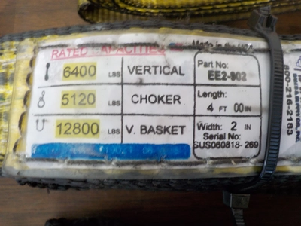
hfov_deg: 60.0
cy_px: 113
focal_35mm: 30
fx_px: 261
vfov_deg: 46.8
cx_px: 150
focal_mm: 4.1
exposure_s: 1/30
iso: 220
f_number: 3.3
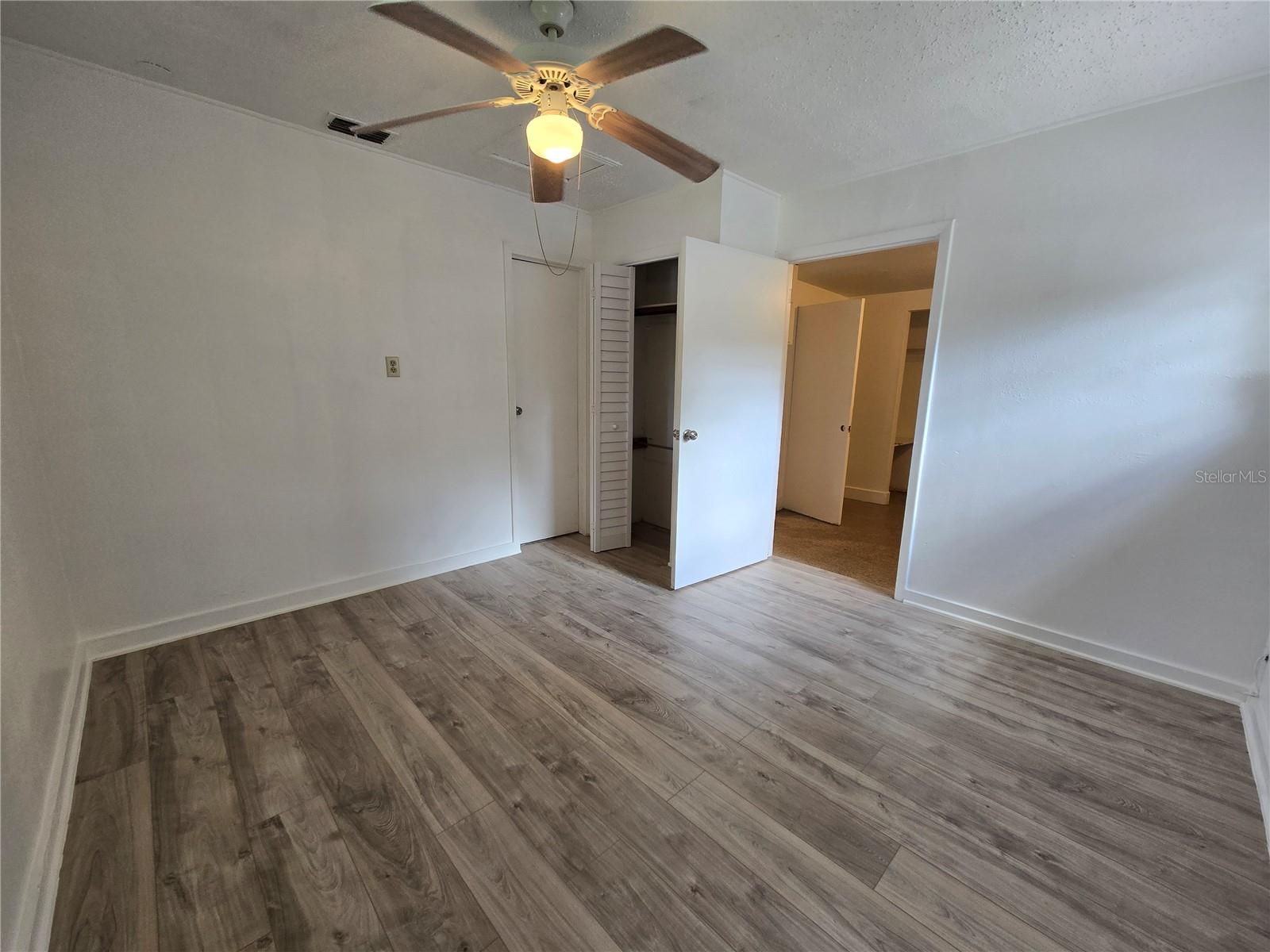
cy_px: 476
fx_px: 477
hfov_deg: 106.2
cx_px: 635
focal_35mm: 13
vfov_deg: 89.9
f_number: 2.2
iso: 125
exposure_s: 1/60
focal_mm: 2.2
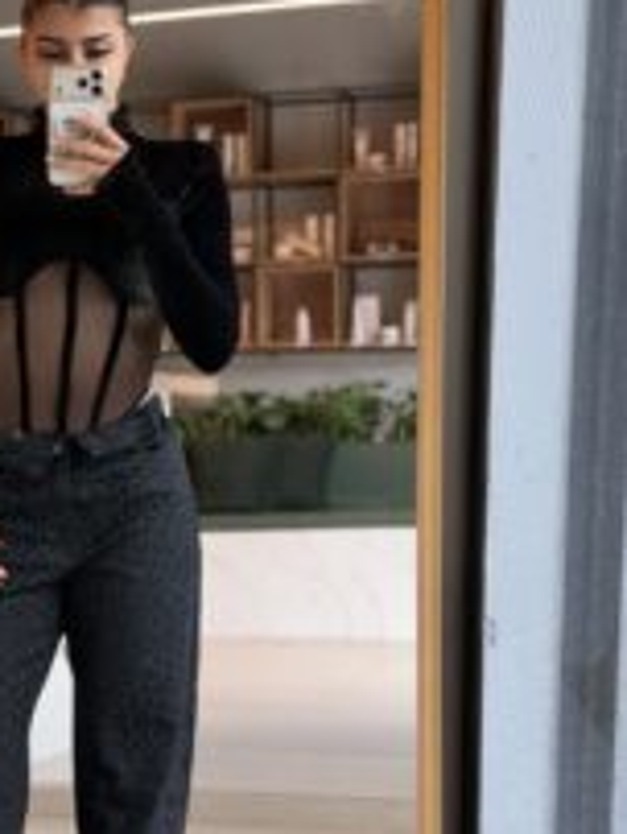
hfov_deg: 15.3
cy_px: 252
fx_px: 2289
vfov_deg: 20.5
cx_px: 12
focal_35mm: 95
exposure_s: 1/121
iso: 80
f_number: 1.78
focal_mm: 6.76
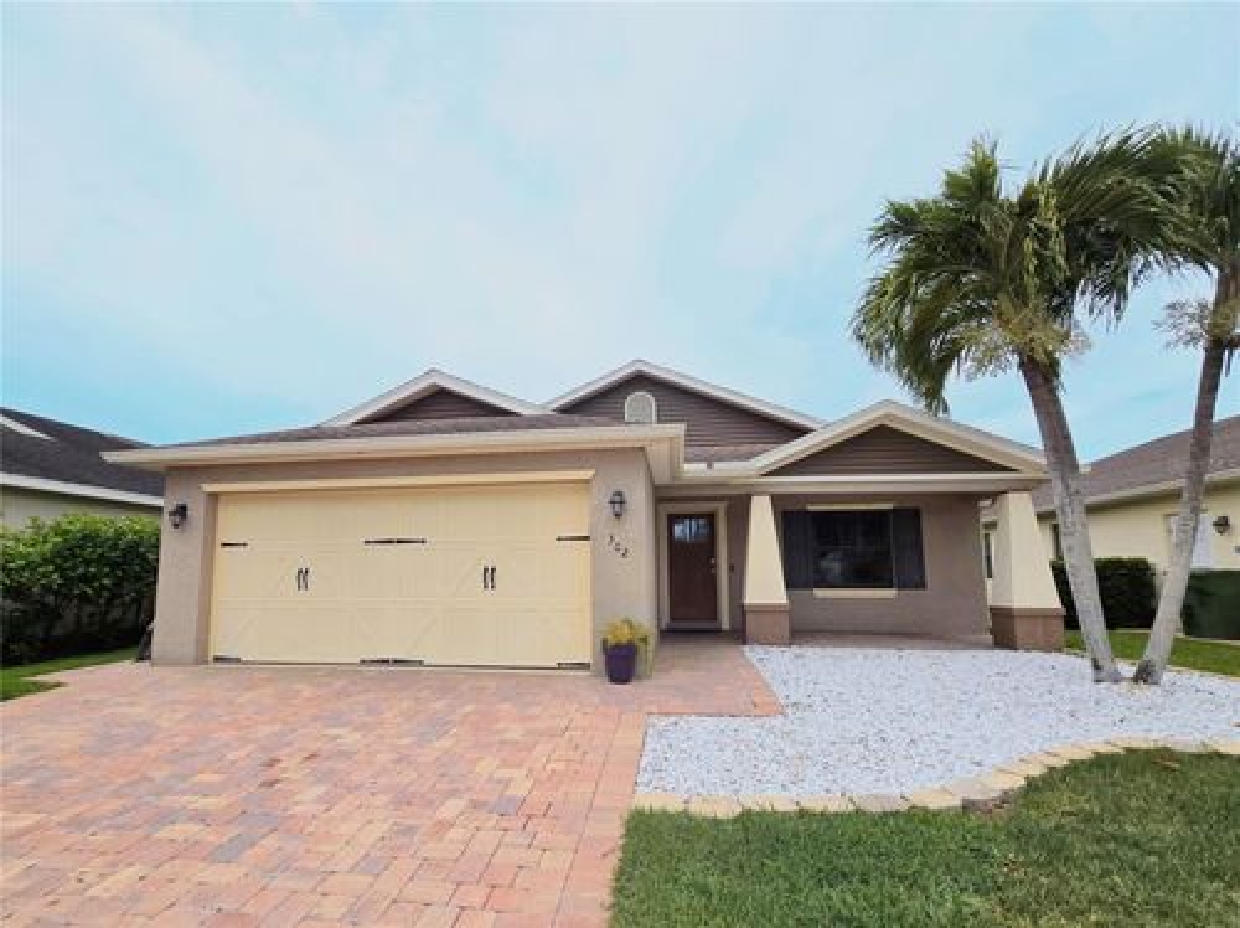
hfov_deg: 106.2
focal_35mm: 13
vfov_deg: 89.8
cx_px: 620
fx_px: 465
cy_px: 464
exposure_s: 1/4373
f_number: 2.2
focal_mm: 2.2
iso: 50
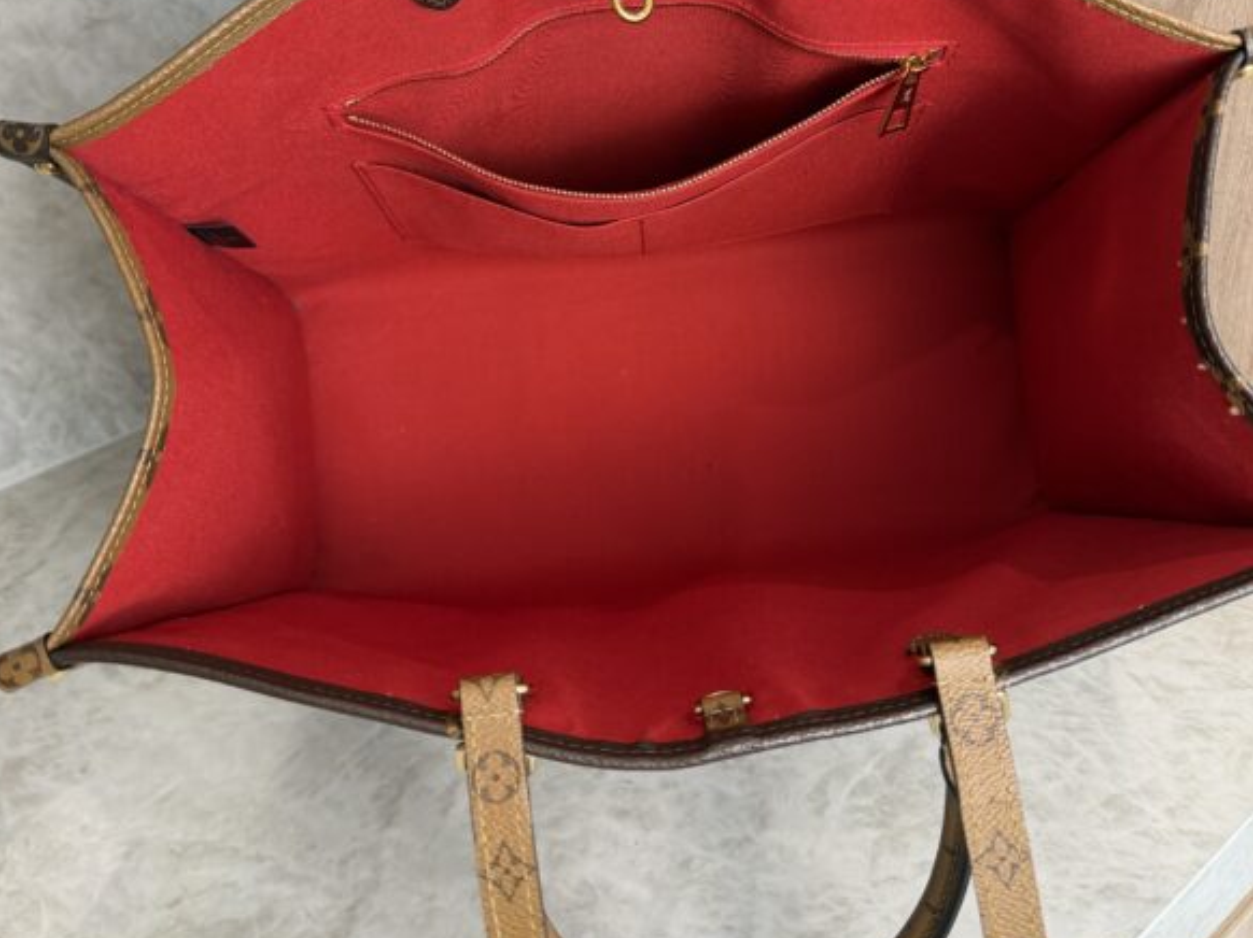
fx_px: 1194
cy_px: 312
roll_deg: +5.8
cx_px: 626
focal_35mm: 33
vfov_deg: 42.3
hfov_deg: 55.4
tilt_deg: -30.2
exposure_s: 1/120
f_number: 1.78
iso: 200
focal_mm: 6.76
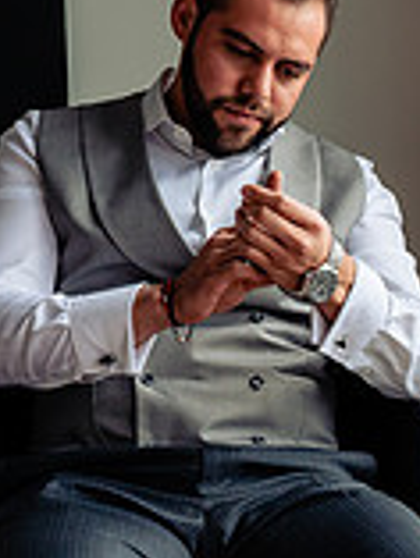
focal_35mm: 124
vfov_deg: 15.7
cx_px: 730
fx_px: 2003
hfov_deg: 11.2
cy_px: 489
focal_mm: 35
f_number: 4
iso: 500
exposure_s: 1/1000
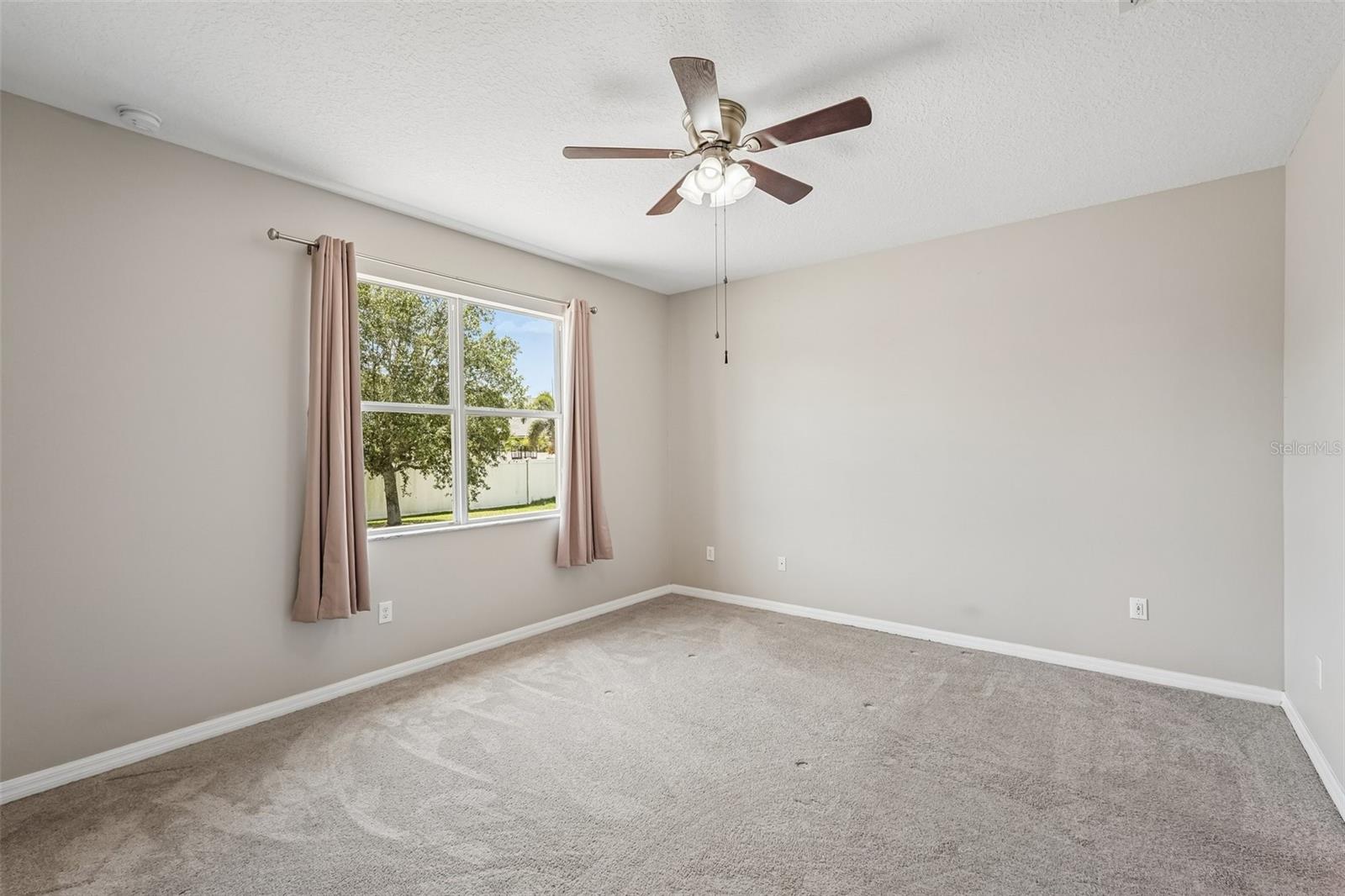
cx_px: 672
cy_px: 448
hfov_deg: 96.7
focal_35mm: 16
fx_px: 598
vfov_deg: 73.7
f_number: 8
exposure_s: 1/50
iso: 400
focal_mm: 16
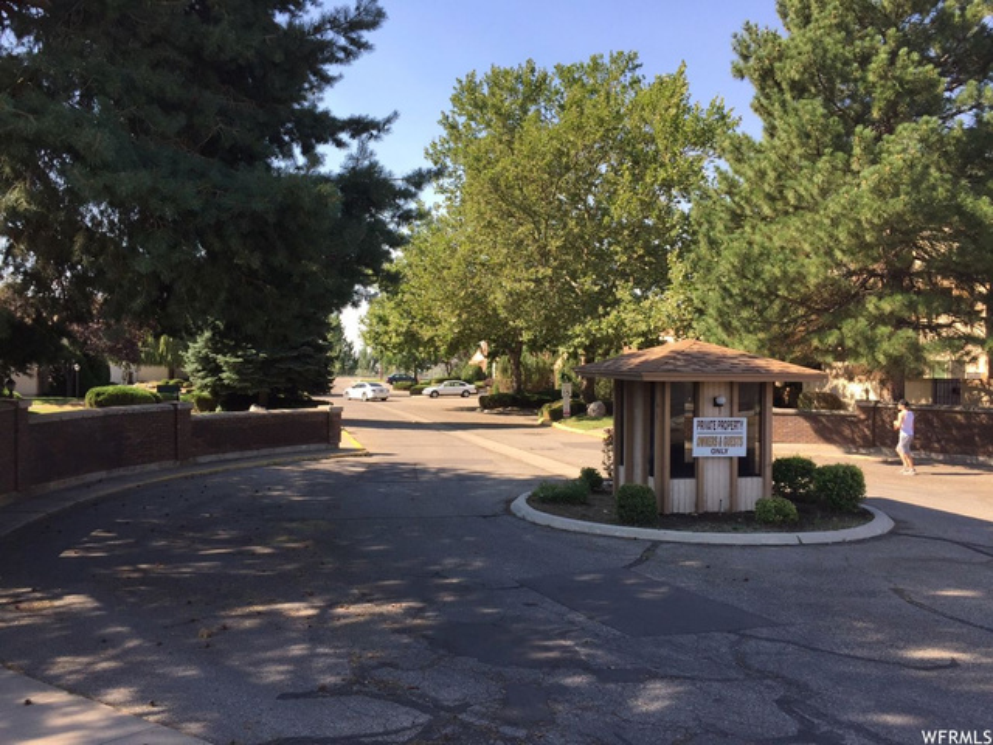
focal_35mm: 29
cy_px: 372
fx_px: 832
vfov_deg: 48.2
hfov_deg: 61.7
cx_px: 496
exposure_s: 1/746
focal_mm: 4.15
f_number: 2.2
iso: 32
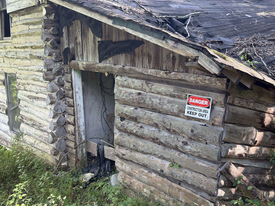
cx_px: 138
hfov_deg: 39.7
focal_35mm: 48
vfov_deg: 30.3
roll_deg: +3.3
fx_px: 381
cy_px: 103
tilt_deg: -10.6
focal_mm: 6.76
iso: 64
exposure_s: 1/121
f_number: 1.78
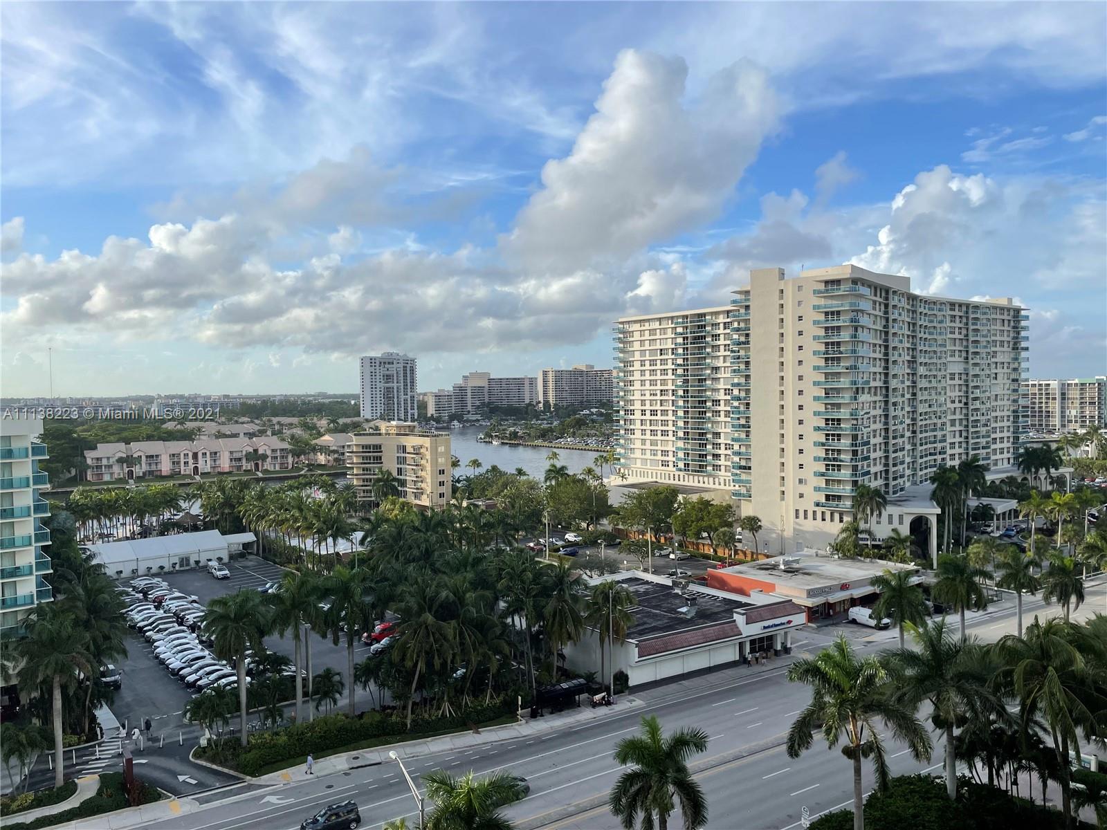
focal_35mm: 26
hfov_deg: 67.3
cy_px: 415
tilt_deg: -1.1
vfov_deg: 53.1
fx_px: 831
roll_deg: +1.3
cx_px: 554
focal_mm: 4.2
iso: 32
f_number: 1.6
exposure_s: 1/2959
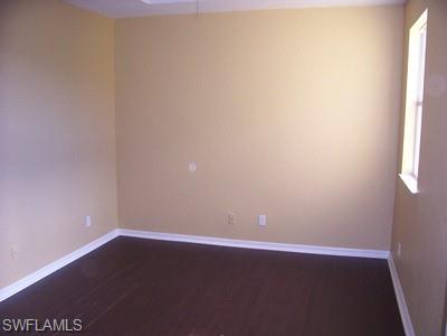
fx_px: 439
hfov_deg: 54.0
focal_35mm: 34
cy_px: 168
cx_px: 224
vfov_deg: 41.8
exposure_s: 1/60
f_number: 2.7
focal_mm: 5.6
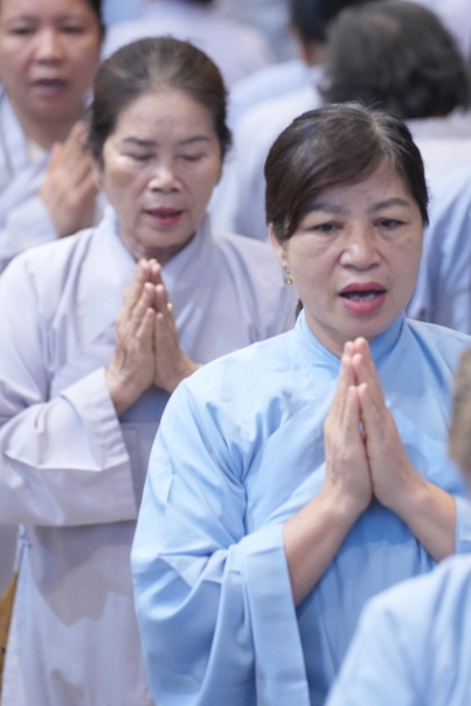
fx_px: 4746
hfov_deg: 5.7
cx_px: 319
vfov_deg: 8.5
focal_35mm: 242
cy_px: 310
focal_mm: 150
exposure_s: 1/160
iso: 5000
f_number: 2.8
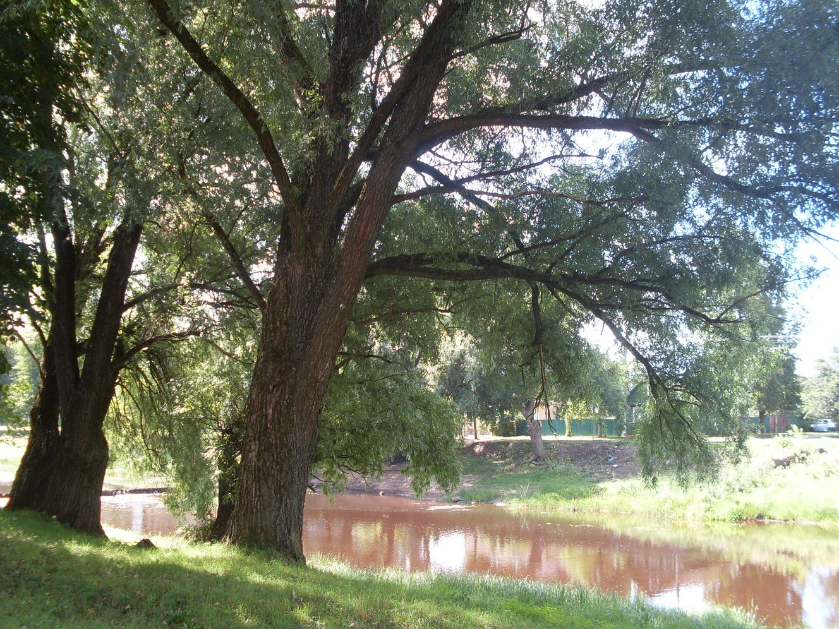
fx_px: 994
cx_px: 416
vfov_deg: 35.1
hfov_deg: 45.8
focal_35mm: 41
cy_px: 310
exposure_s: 1/125
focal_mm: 6.3
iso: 80
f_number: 2.8
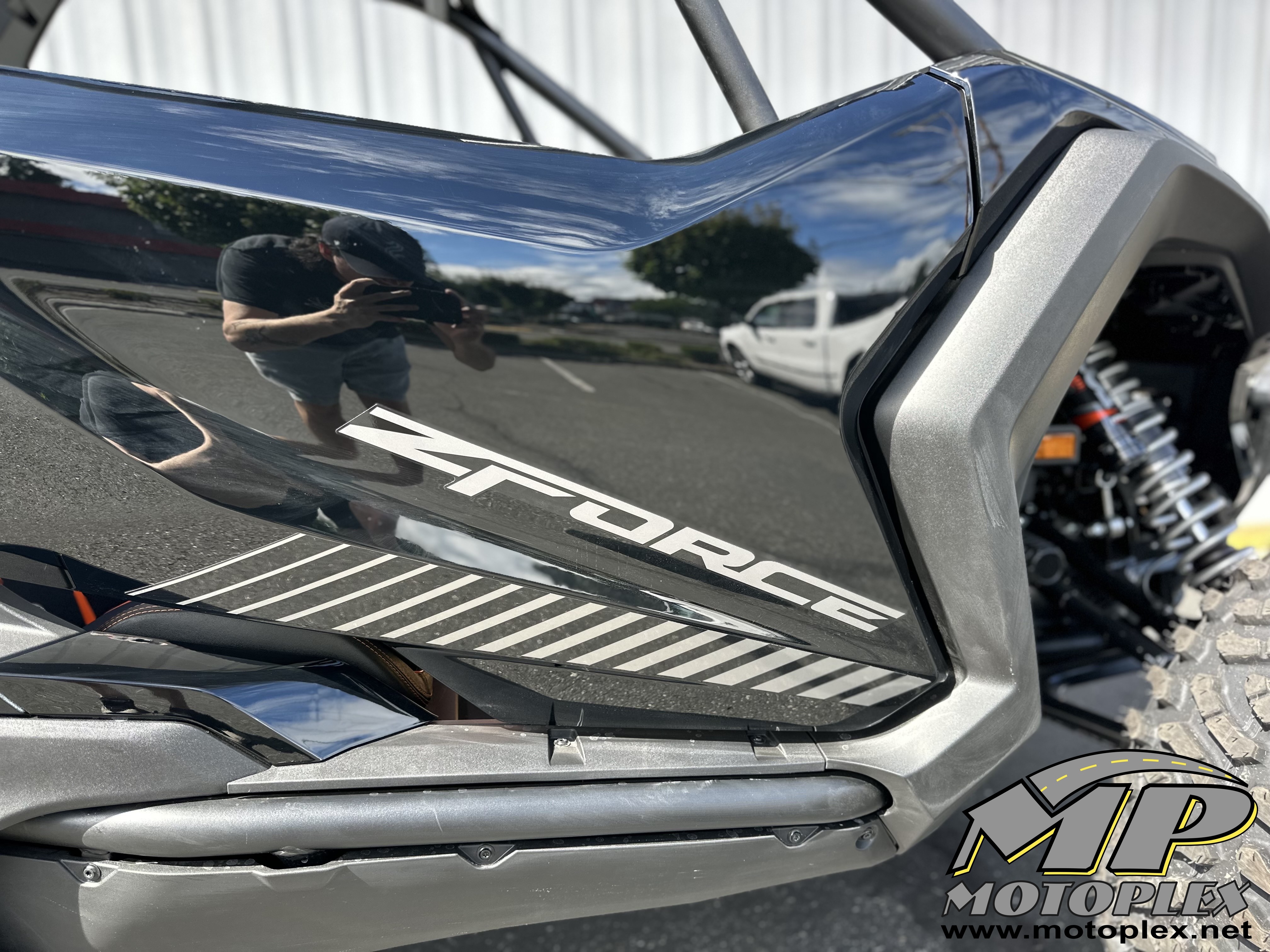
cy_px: 476
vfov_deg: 56.8
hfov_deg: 71.6
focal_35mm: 24
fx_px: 881
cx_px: 635
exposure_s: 1/421
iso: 80
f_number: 1.78
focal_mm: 6.86
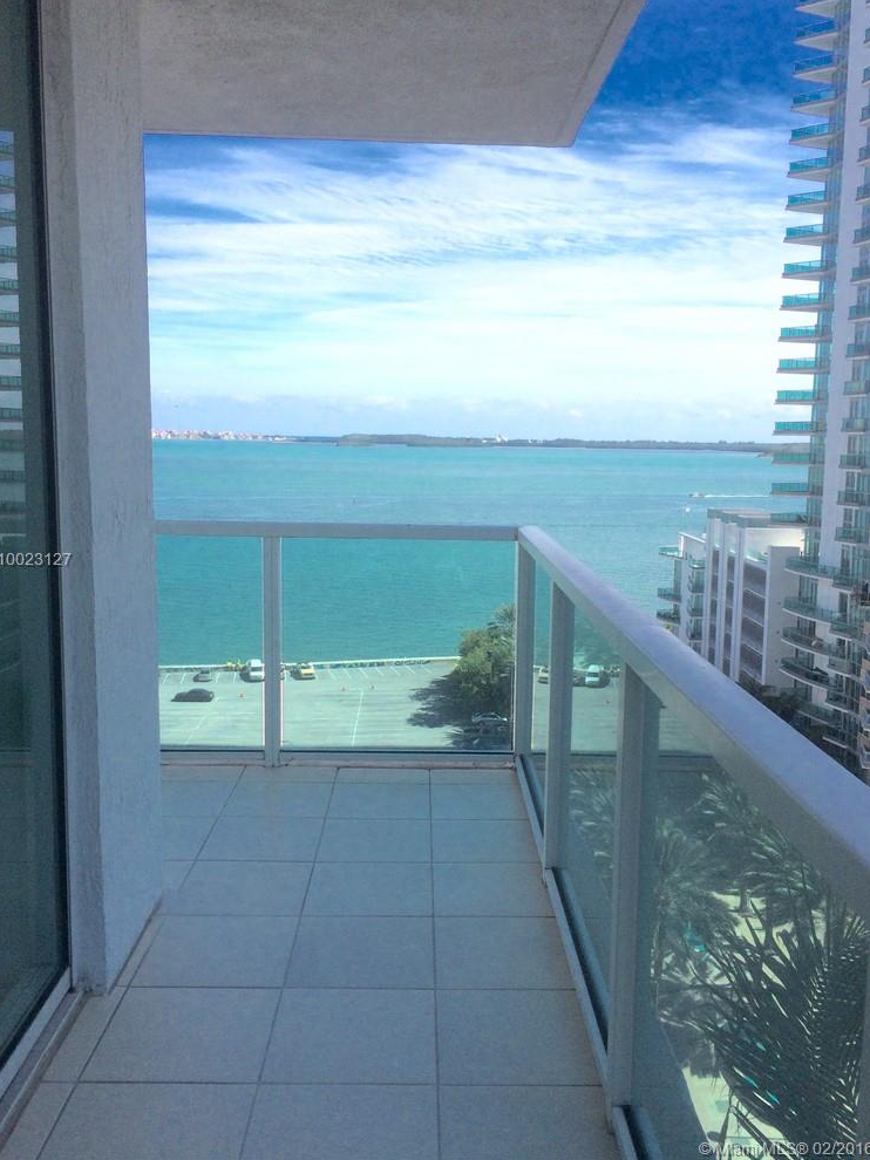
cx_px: 434
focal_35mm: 30
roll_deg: +1.2
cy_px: 561
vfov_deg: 60.0
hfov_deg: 46.8
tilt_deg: -8.9
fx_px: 1006
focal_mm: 4.15
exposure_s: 1/2740
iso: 32
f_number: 2.2
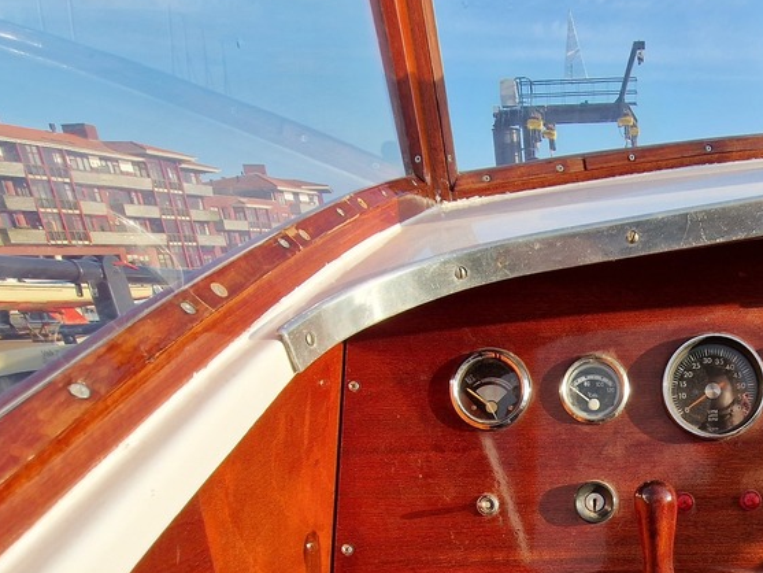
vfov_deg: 45.2
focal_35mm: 28
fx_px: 617
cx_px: 655
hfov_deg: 56.6
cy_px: 514
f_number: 2.2
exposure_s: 1/824
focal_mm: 2.2
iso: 50
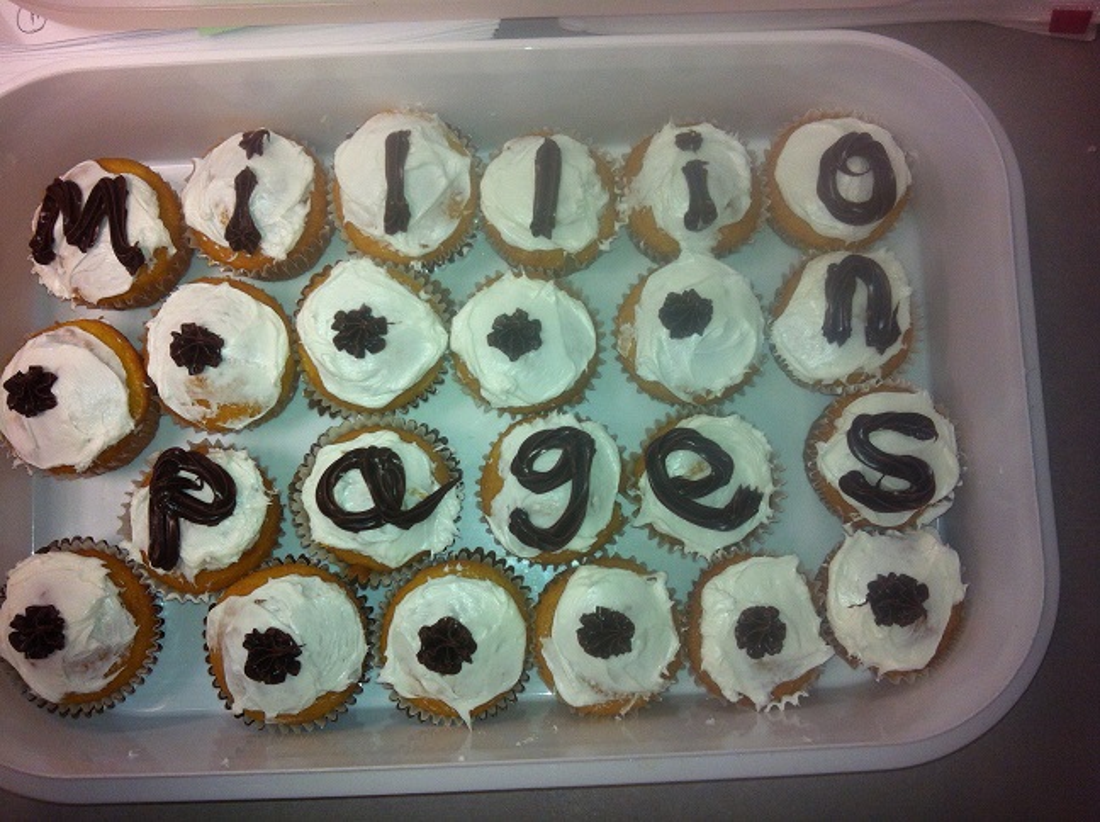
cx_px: 550
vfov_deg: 40.6
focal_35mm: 35
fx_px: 1111
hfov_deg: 52.7
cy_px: 411
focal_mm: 3.85
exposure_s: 1/51
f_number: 2.8
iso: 80
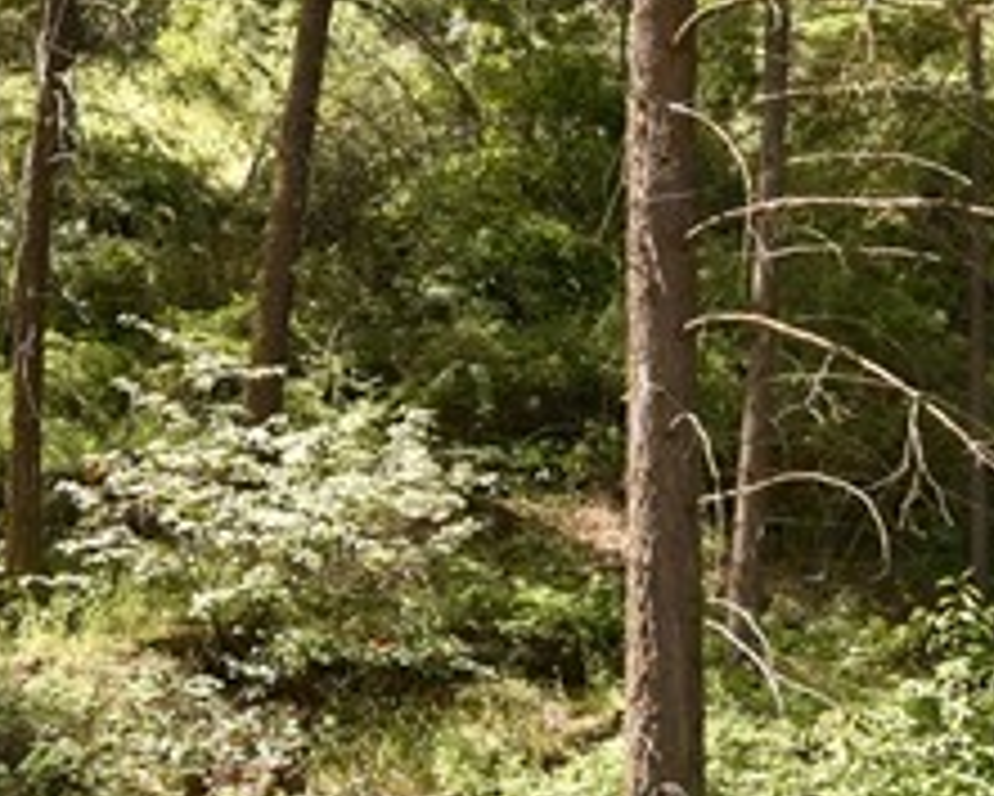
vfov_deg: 18.4
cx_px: 582
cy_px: 252
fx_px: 2443
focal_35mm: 83
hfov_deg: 23.0
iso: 400
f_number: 8
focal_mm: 18
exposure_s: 1/250
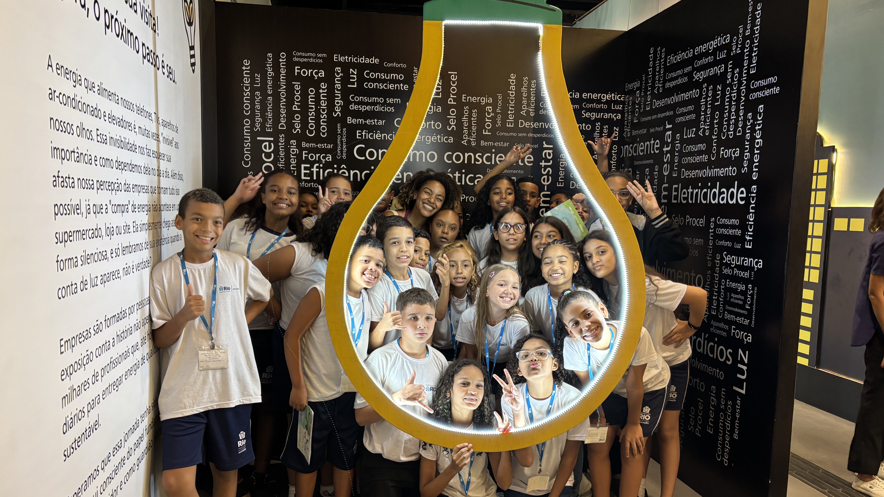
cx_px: 440
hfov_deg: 66.1
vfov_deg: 40.1
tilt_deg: -6.4
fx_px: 680
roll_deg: -1.0
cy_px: 280
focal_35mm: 29
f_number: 1.6
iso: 160
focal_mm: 5.96
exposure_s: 1/60
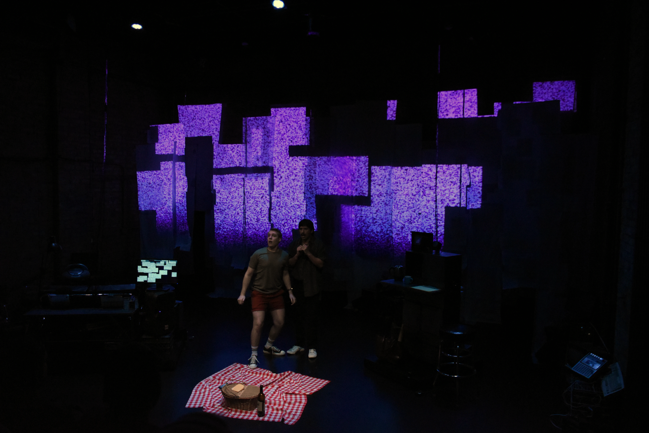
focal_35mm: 27
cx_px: 324
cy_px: 216
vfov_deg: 47.9
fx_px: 487
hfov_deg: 67.4
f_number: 5
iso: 5000
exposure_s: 1/250
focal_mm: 18
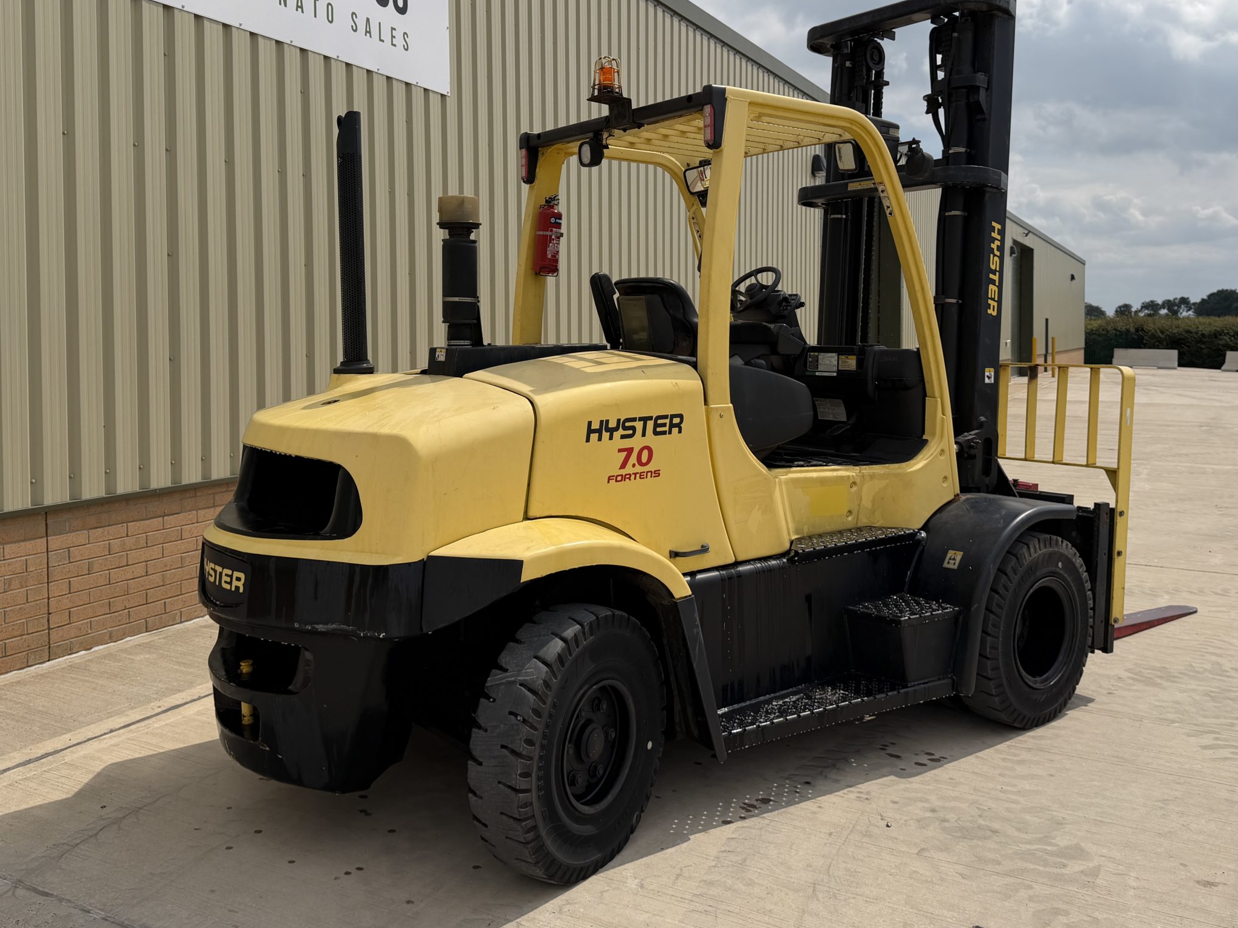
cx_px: 611
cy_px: 355
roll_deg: +1.3
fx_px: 1073
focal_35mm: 30
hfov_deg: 60.0
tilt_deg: -1.4
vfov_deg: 46.4
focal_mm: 6.76
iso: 80
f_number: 1.78
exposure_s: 1/10309
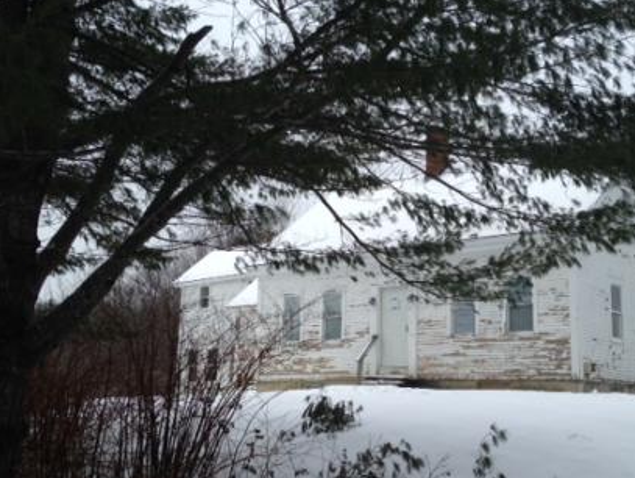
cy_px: 258
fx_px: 863
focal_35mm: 47
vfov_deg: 30.9
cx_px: 399
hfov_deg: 40.1
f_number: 2.4
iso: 50
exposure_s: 1/786
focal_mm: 4.12
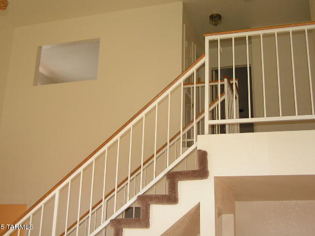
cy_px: 102
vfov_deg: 32.8
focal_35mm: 44
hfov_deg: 42.9
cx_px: 162
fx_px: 400
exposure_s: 1/40
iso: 80
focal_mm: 6.3
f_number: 2.8
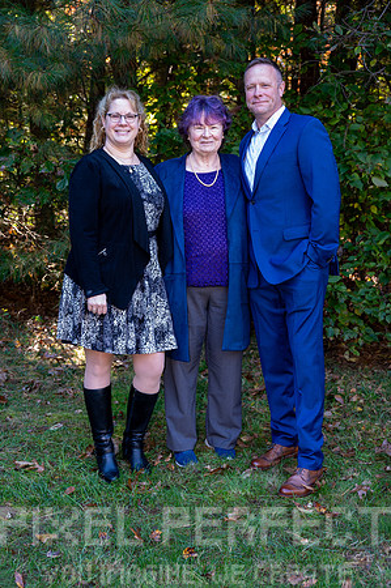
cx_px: 196
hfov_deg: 25.9
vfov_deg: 38.2
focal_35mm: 52
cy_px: 294
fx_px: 849
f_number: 5.6
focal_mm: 52
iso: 900
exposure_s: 1/60
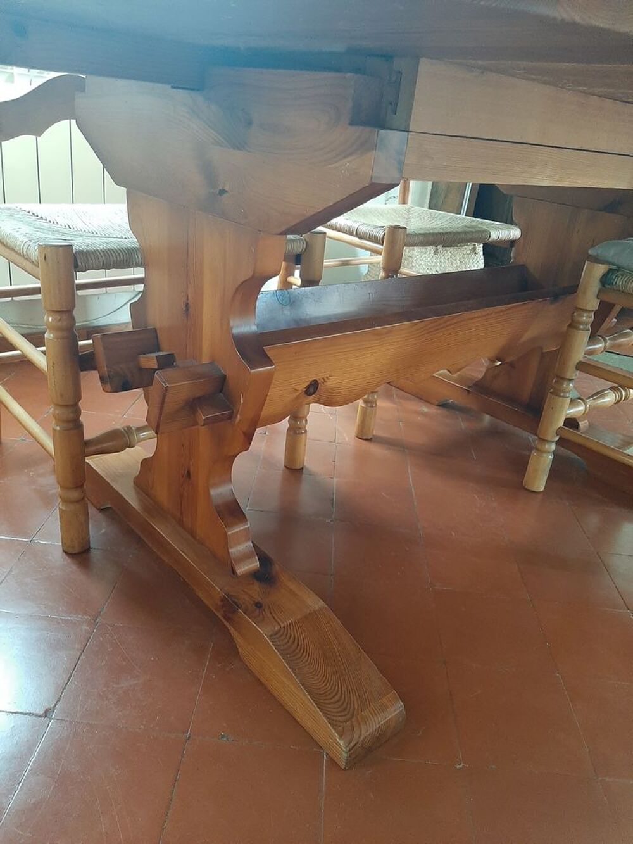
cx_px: 316
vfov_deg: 67.3
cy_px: 422
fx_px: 634
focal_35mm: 26
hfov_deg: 53.1
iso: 250
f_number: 1.7
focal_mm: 3.93
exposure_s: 1/25
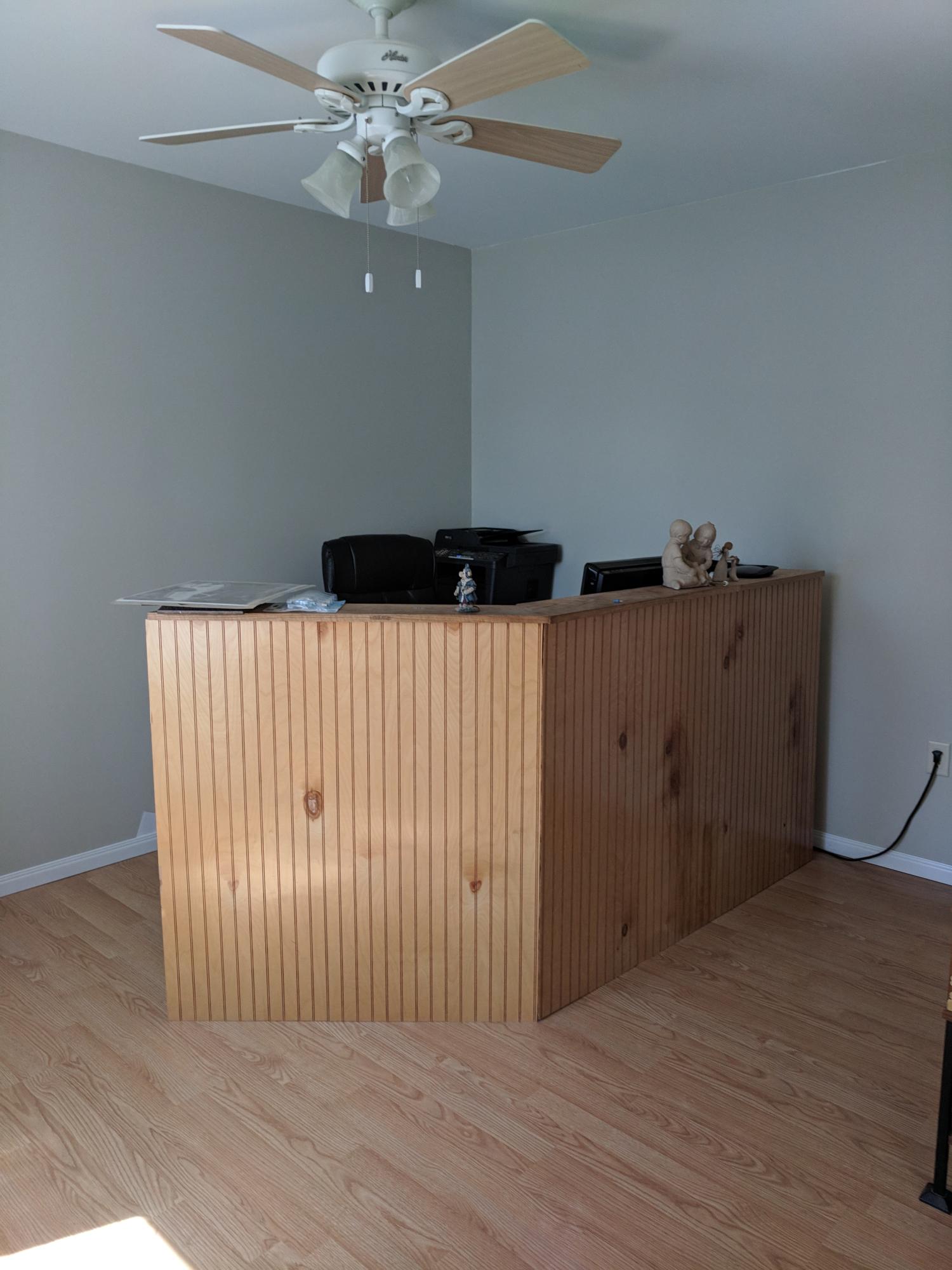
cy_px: 635
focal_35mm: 26
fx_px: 953
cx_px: 476
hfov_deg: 53.1
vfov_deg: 67.3
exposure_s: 1/120
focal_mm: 4.67
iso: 110
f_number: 2
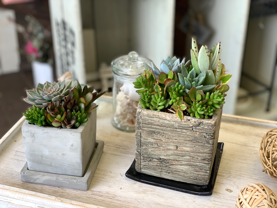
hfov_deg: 36.8
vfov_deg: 28.0
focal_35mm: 52
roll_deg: -1.6
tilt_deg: -30.4
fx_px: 416
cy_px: 104
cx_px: 138
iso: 80
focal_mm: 6
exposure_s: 1/120
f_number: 2.4
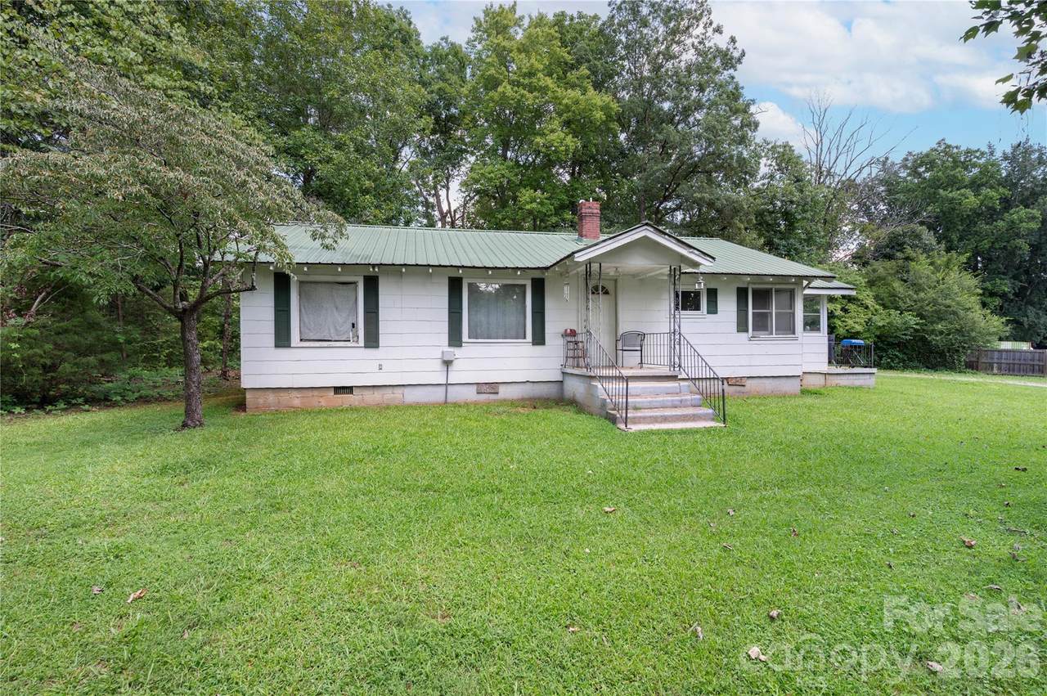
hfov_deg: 96.8
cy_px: 348
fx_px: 465
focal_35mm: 16
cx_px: 524
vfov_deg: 73.6
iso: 400
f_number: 8
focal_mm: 16
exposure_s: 1/200
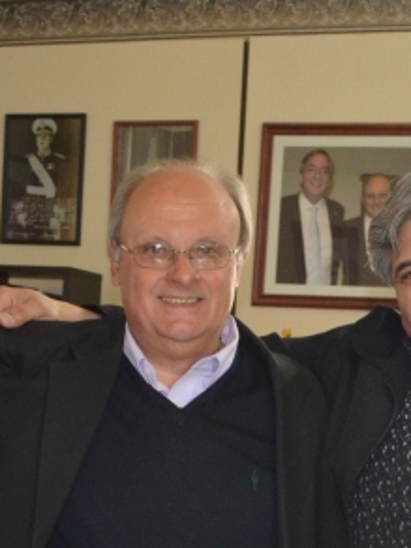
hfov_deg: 14.6
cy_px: 521
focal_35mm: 101
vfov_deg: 19.0
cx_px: 178
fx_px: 1599
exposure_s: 1/60
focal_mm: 20
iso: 720
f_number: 3.8
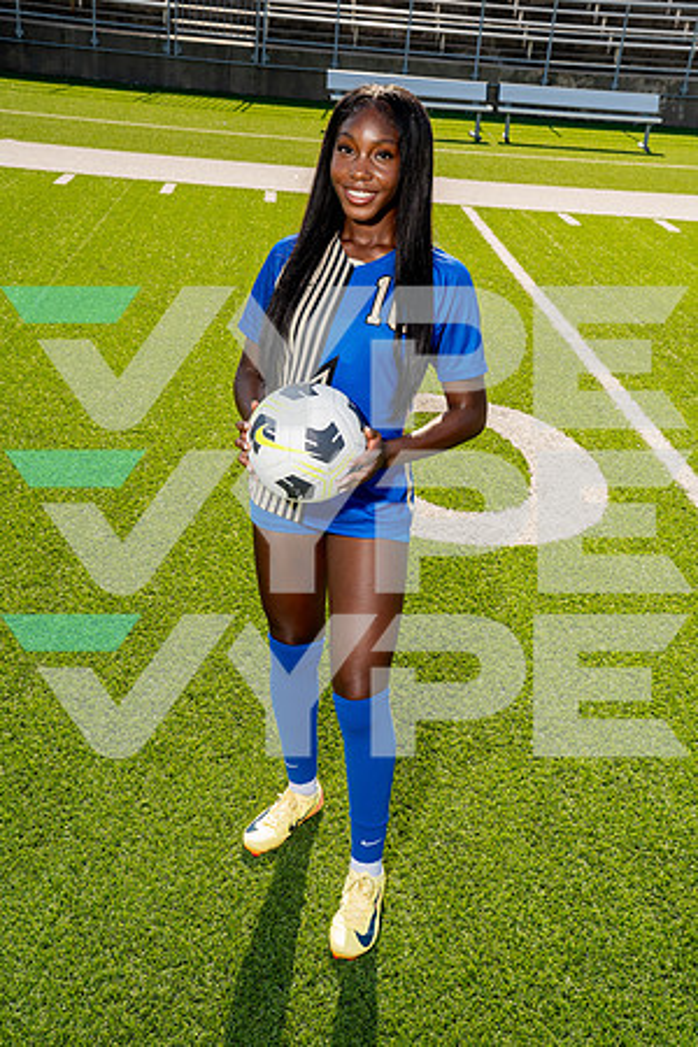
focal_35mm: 44
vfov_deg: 44.5
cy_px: 524
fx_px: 1280
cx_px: 349
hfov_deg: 30.5
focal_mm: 44
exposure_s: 1/250
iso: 320
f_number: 10
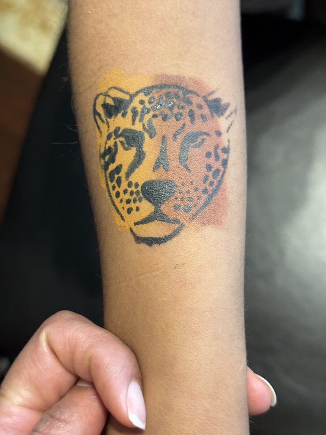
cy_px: 218
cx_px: 163
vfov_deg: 39.7
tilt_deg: -71.9
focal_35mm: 48
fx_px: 603
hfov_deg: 30.3
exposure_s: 1/40
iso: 200
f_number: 1.78
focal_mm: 6.76
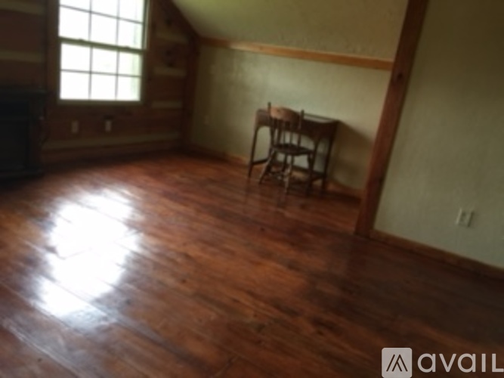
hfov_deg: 61.7
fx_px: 422
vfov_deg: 48.2
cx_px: 252
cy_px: 189
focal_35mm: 29
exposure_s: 1/15
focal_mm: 4.15
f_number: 2.2
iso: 40
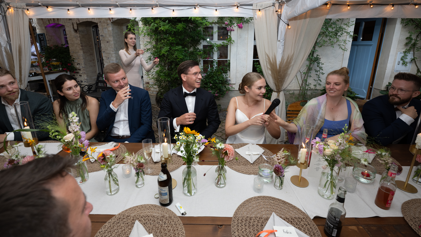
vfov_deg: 63.5
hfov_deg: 95.9
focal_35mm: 17
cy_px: 97
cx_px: 209
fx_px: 190
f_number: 5.6
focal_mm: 16
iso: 500
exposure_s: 1/200
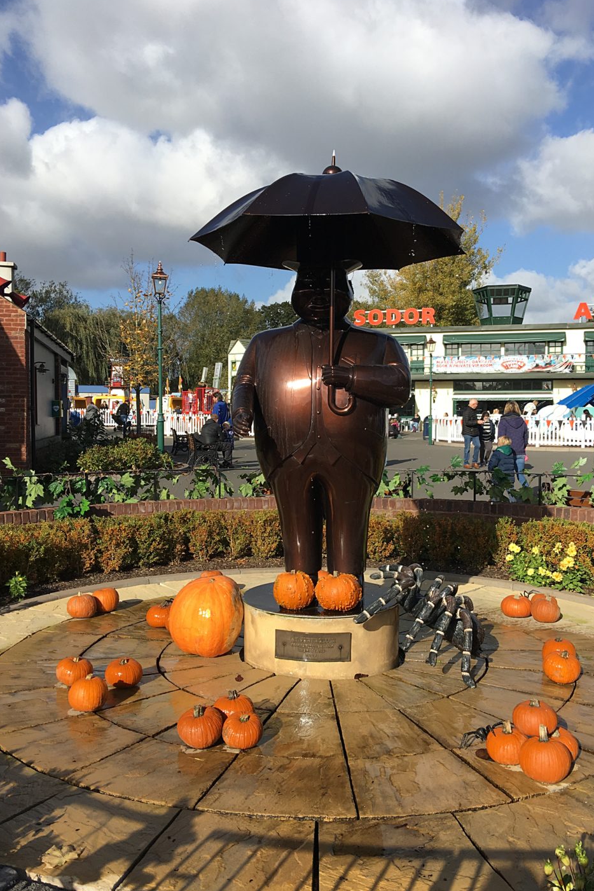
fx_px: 767
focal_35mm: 31
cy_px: 448
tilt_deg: -1.2
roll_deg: -0.1
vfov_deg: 60.3
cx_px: 319
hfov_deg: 42.3
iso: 25
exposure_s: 1/1282
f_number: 2.2
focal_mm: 4.15
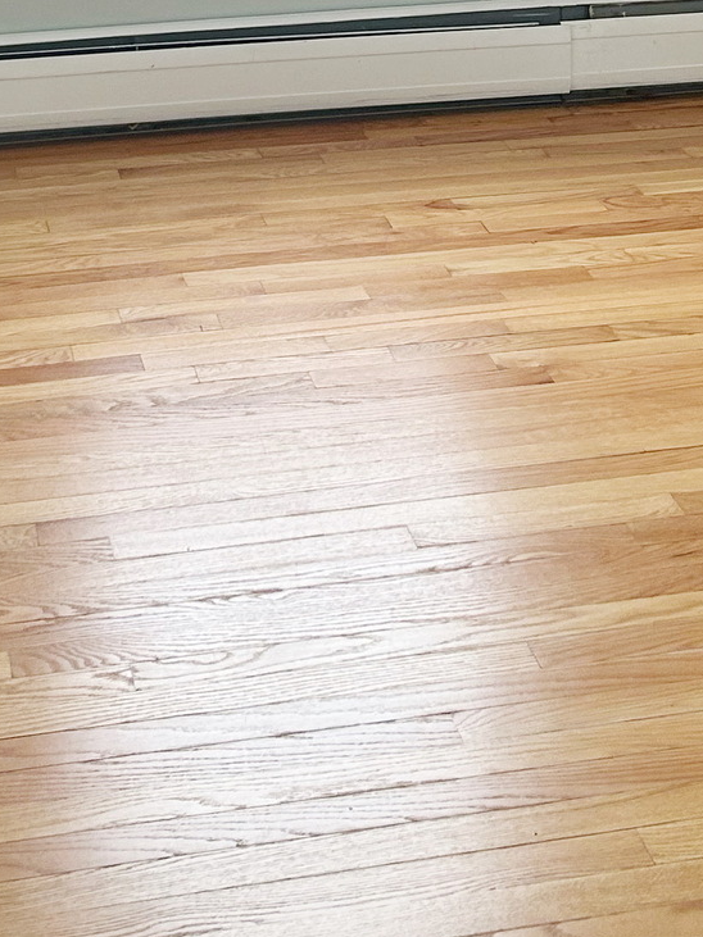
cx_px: 322
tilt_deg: -8.8
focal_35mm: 82
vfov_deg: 21.7
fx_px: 2221
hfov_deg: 18.0
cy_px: -258
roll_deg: +0.2
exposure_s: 1/120
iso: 125
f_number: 1.5
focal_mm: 5.7
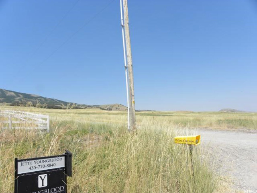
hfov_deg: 67.3
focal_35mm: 26
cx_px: 128
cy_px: 96
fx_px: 193
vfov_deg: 53.1
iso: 64
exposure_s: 1/296
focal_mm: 4.6
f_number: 5.6
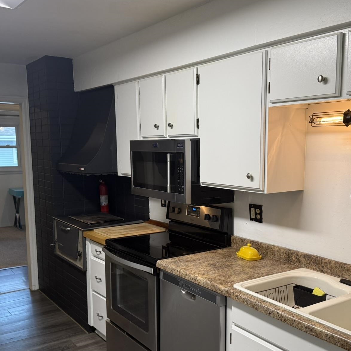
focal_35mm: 37
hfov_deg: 44.8
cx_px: 206
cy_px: 203
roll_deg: +1.8
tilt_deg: -5.8
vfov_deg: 44.8
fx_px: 424
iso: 160
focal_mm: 6.76
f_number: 1.78
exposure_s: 1/118
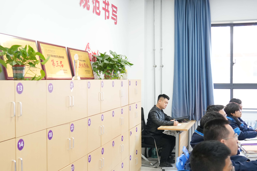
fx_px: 307
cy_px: 86
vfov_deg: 31.2
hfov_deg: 45.4
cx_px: 128
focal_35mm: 43
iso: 2000
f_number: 4
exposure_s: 1/125
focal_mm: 29
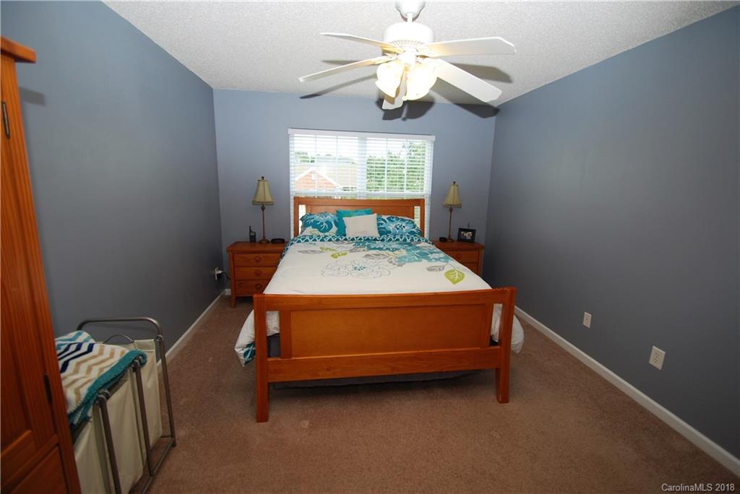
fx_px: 308
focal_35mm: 15
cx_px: 370
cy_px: 247
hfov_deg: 100.4
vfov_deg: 77.4
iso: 220
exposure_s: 1/60
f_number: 4
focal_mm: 10
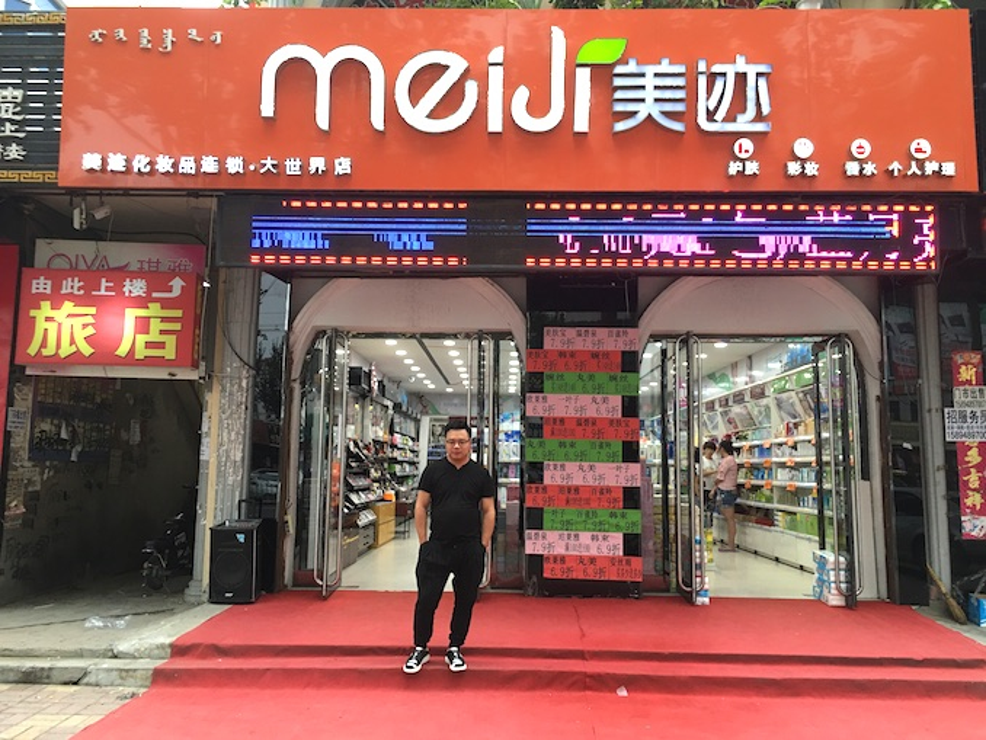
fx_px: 826
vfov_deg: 48.3
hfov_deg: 61.6
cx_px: 493
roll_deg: -1.5
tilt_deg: +7.9
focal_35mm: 29
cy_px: 370
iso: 40
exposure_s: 1/33
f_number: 2.2
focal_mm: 4.15
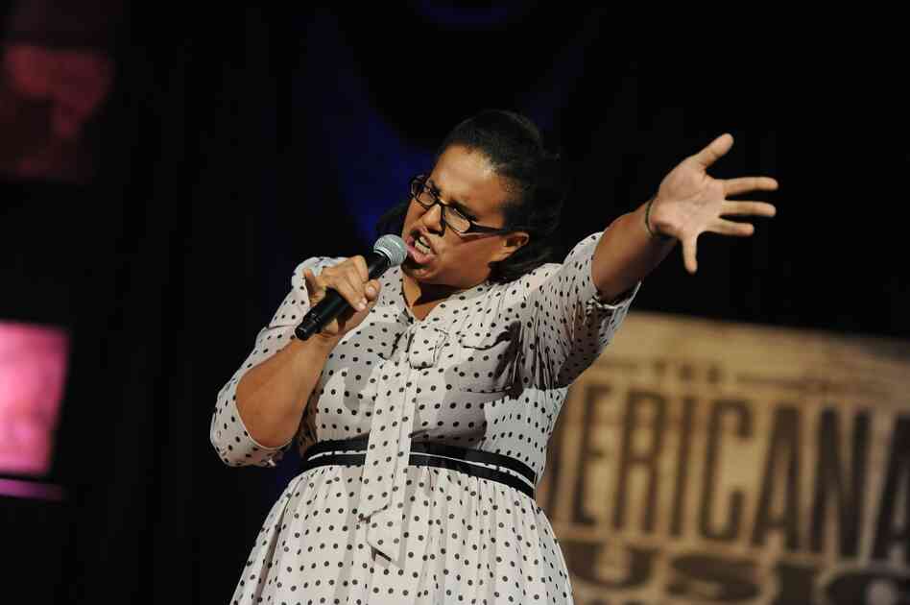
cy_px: 302
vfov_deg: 10.1
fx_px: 3409
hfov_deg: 15.2
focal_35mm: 135
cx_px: 455
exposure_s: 1/125
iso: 2000
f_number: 2.8
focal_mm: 135
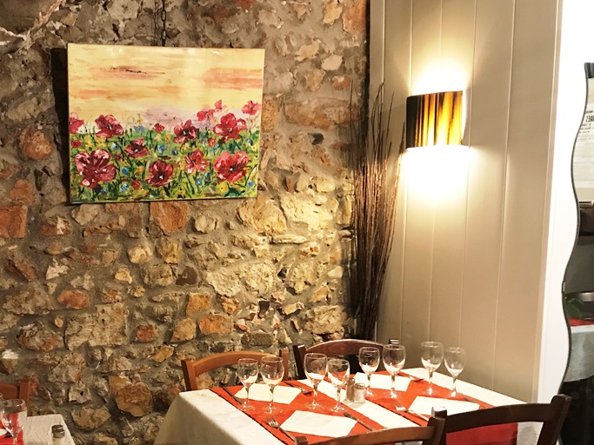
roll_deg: -0.1
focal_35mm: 42
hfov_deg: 43.6
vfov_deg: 34.1
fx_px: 721
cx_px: 164
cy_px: 294
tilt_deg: -8.3
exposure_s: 1/8
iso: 80
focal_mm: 3.99
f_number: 1.8
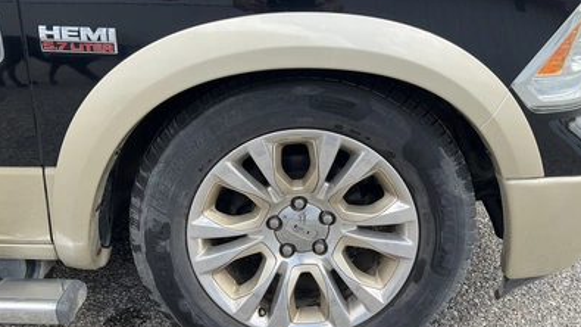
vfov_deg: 36.7
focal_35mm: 32
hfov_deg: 61.0
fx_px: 493
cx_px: 290
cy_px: 169
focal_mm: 3
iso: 25
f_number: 1.8
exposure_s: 1/534
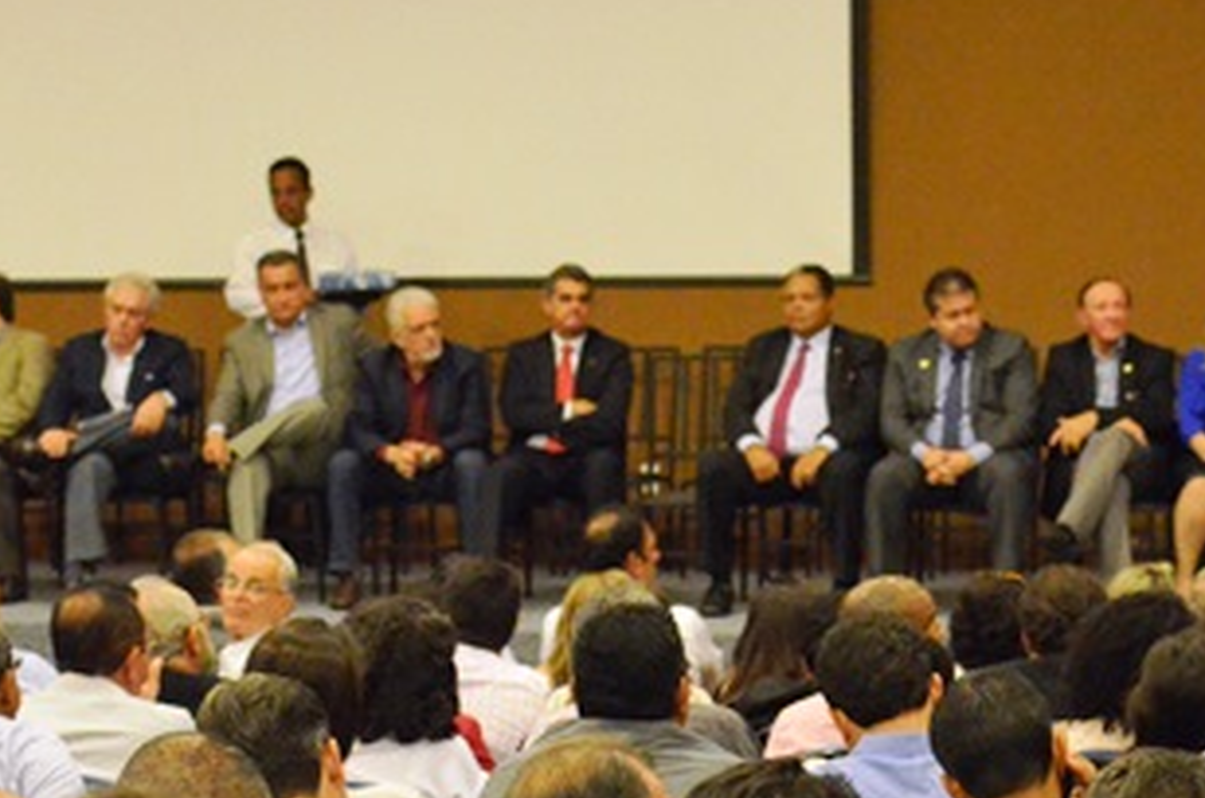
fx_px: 3979
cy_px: 759
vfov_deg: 11.4
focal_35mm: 119
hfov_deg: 17.2
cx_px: 736
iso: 5600
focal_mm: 35
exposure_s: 1/160
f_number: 4
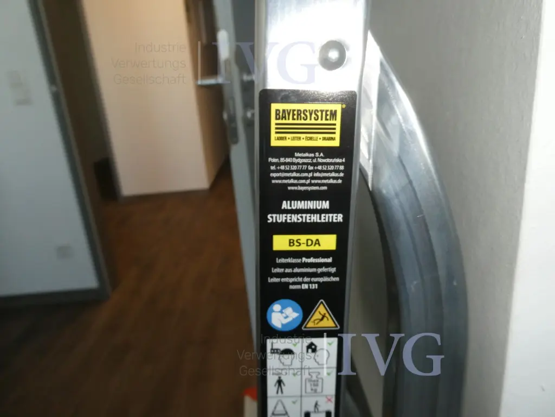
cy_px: 208
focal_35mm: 24
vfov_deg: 56.8
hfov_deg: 71.6
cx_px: 278
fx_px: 385
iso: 320
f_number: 3.3
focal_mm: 4.3
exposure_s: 1/125
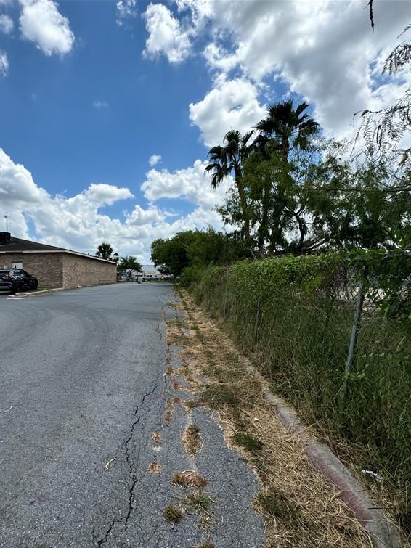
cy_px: 278
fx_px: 301
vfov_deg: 84.7
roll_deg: -0.2
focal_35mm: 19
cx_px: 123
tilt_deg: -0.9
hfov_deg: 66.0
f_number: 2.2
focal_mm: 2.22
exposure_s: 1/2674
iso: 50
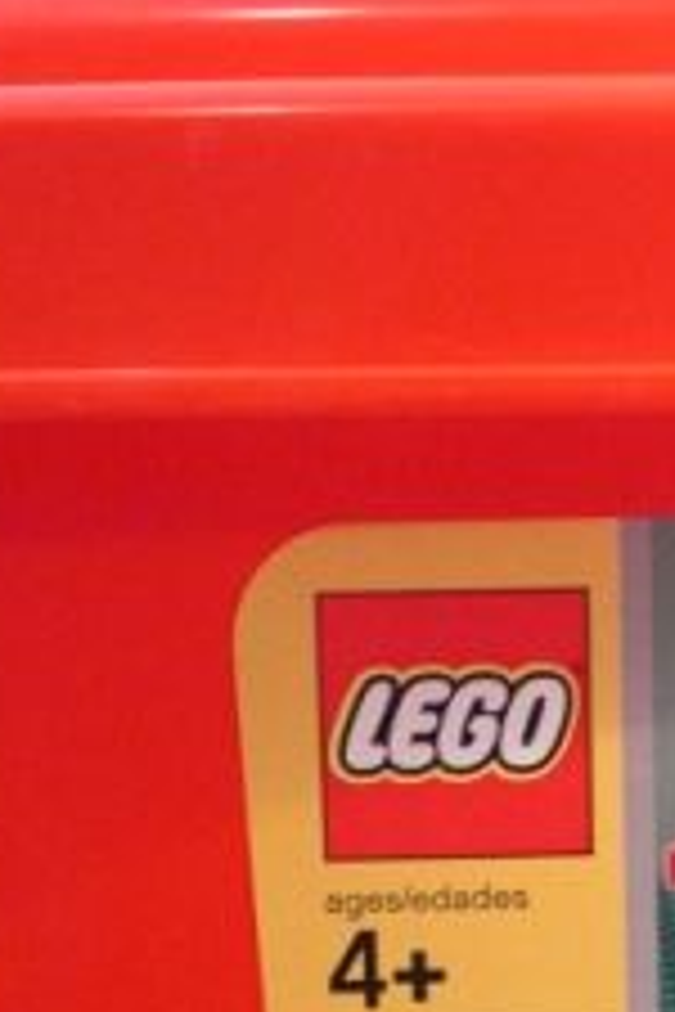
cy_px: 938
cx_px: 950
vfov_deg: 19.6
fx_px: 2869
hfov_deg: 12.8
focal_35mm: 102
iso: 400
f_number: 2.8
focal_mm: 8
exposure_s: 1/12.7
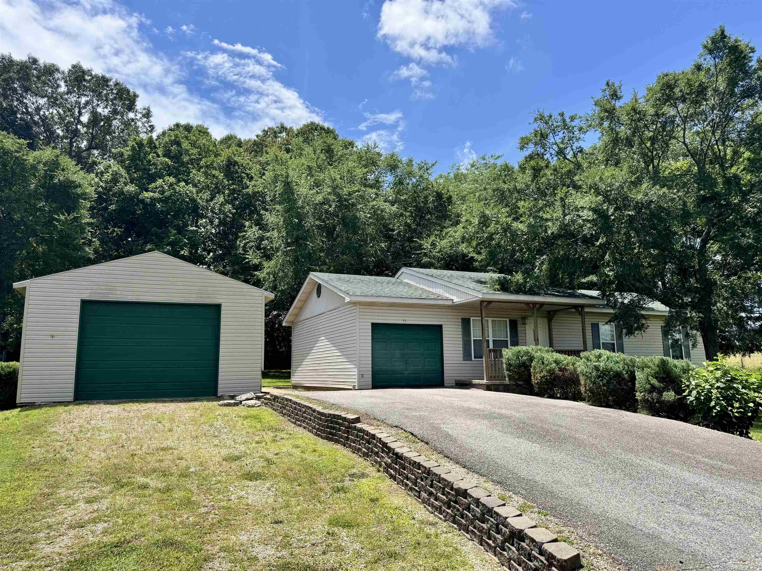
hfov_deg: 71.6
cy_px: 286
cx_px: 381
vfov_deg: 56.8
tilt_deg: +10.6
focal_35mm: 24
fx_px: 528
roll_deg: +1.1
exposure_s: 1/3802
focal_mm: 6.76
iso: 80
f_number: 1.78
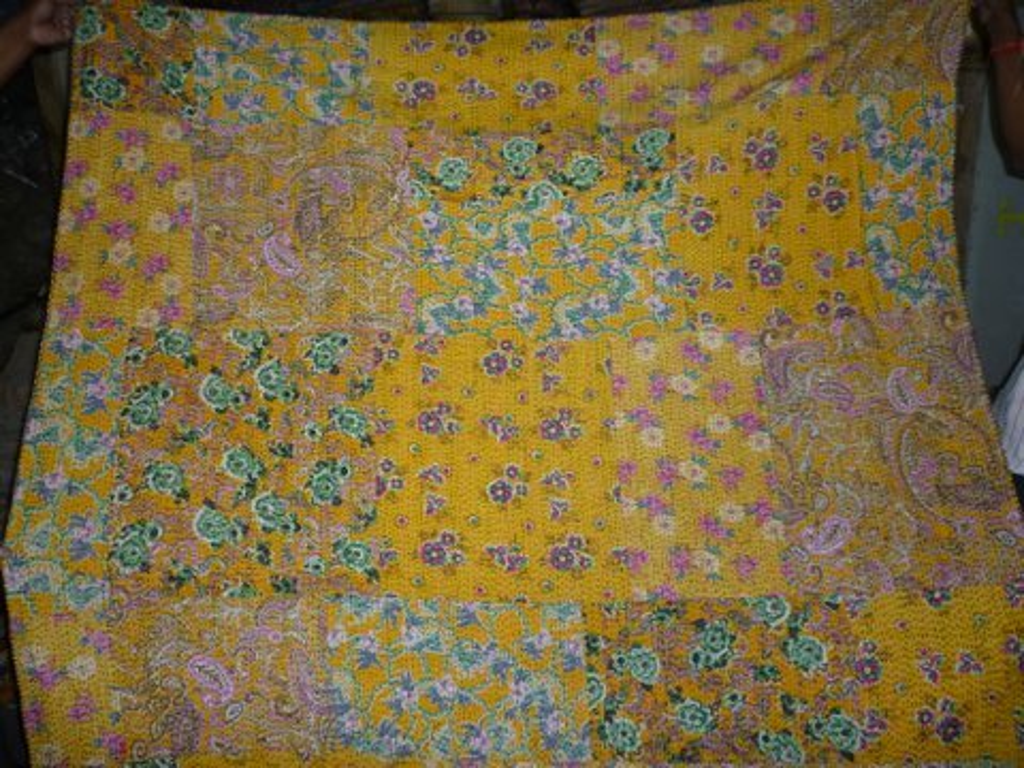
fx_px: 858
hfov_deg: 61.7
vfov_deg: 48.2
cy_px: 384
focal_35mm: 29
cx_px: 512
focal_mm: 5.2
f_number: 3.3
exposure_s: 1/30
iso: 100
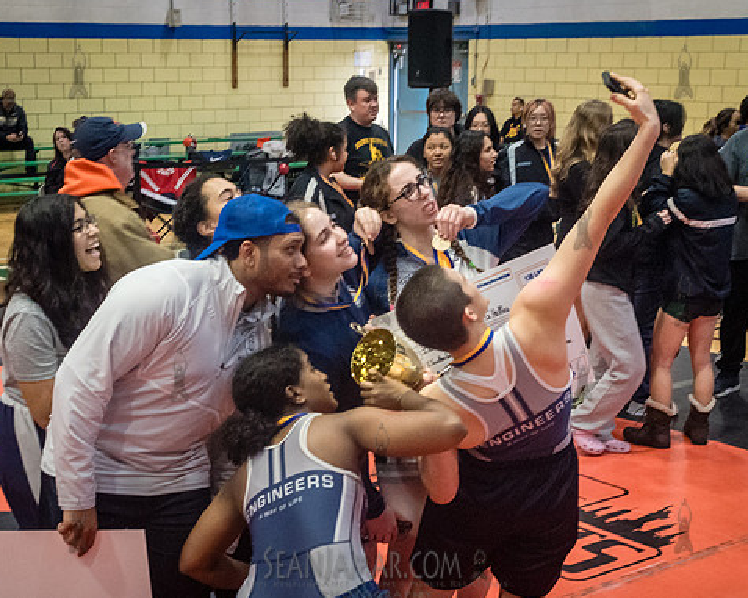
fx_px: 1306
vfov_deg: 25.7
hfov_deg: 32.0
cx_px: 341
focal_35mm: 59
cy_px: 373
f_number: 5.6
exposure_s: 1/200
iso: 4000
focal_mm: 35
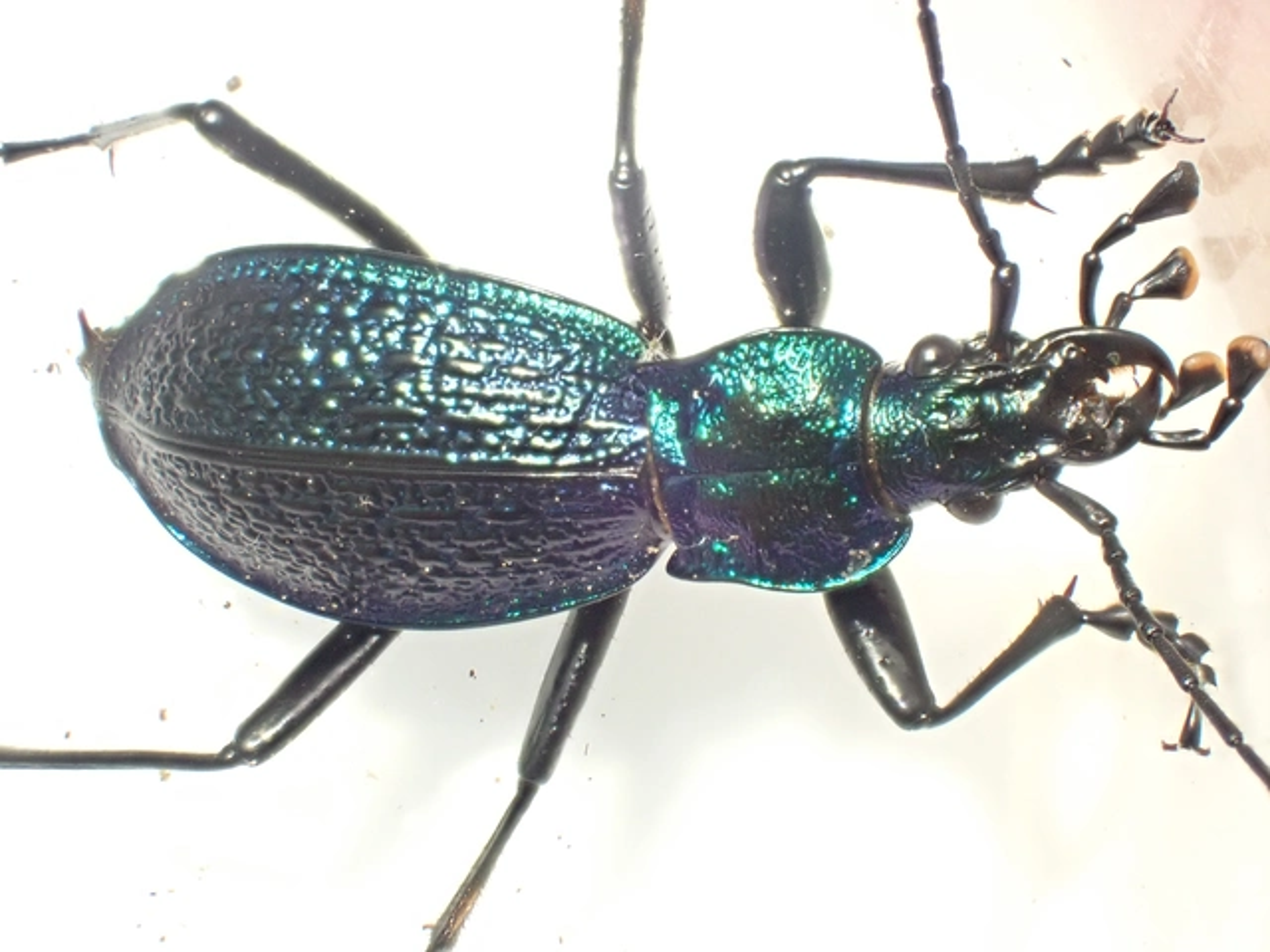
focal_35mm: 71
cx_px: 635
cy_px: 476
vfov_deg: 20.7
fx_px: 2605
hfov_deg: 27.4
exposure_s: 1/60
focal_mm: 12.73
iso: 1000
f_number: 5.6
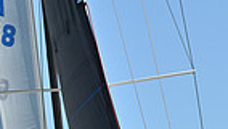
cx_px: 169
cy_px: 424
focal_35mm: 418
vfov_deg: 2.9
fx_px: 2528
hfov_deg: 5.2
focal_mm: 98
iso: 320
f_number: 9
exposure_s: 1/1000
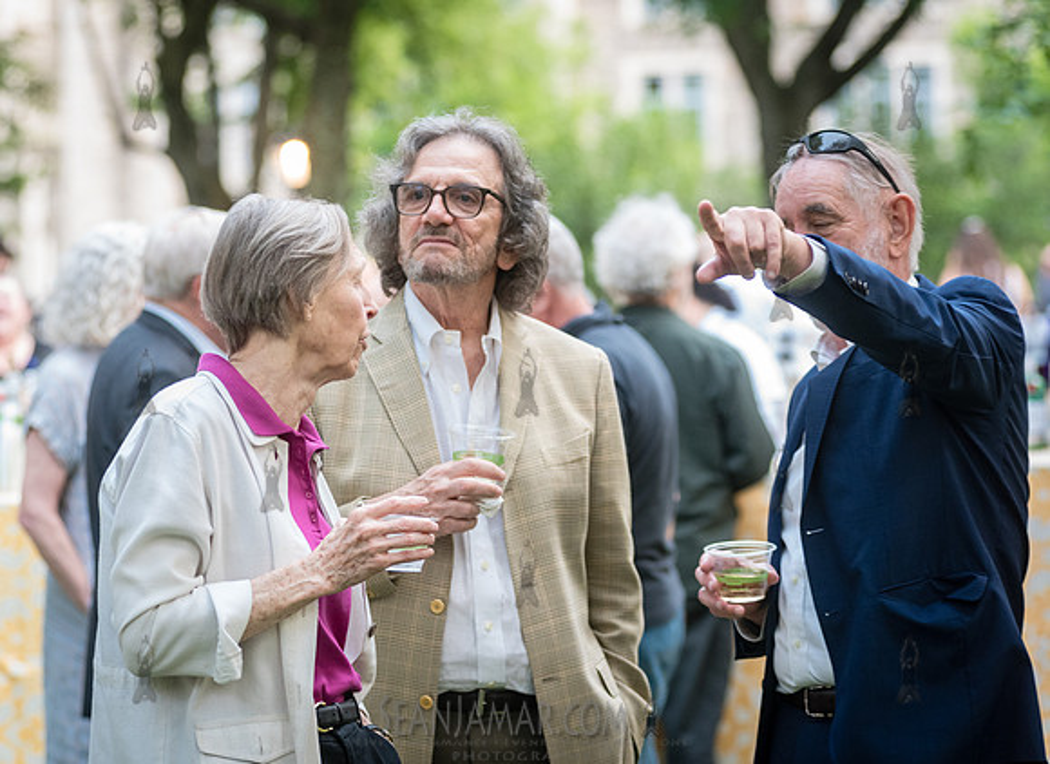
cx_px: 444
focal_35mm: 126
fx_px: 3773
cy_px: 360
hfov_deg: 15.8
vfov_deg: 11.6
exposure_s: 1/200
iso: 2000
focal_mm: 112
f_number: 3.5
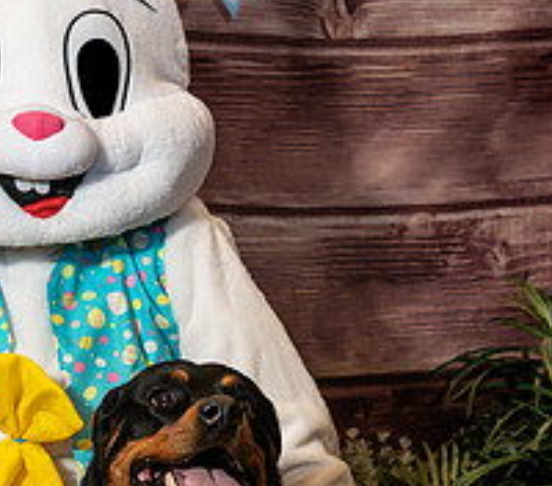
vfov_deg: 13.1
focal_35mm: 124
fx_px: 2107
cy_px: 329
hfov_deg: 14.9
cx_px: 125
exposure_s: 1/500
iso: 5000
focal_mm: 37
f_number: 2.8
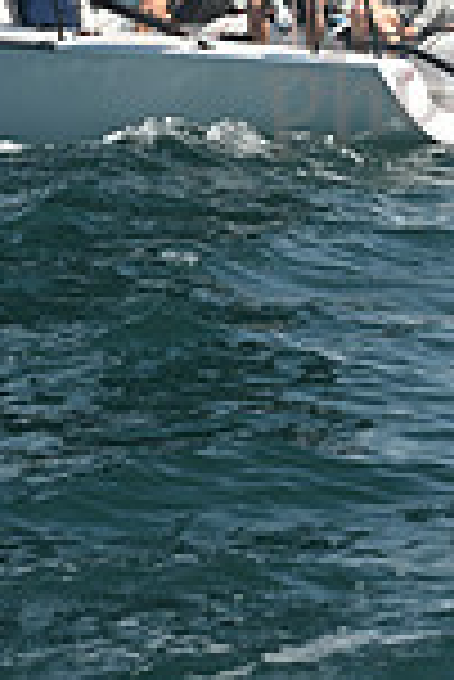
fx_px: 5058
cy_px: -581
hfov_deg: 5.1
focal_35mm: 268
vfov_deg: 7.4
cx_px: 29
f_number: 9
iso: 320
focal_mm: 70
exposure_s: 1/1000
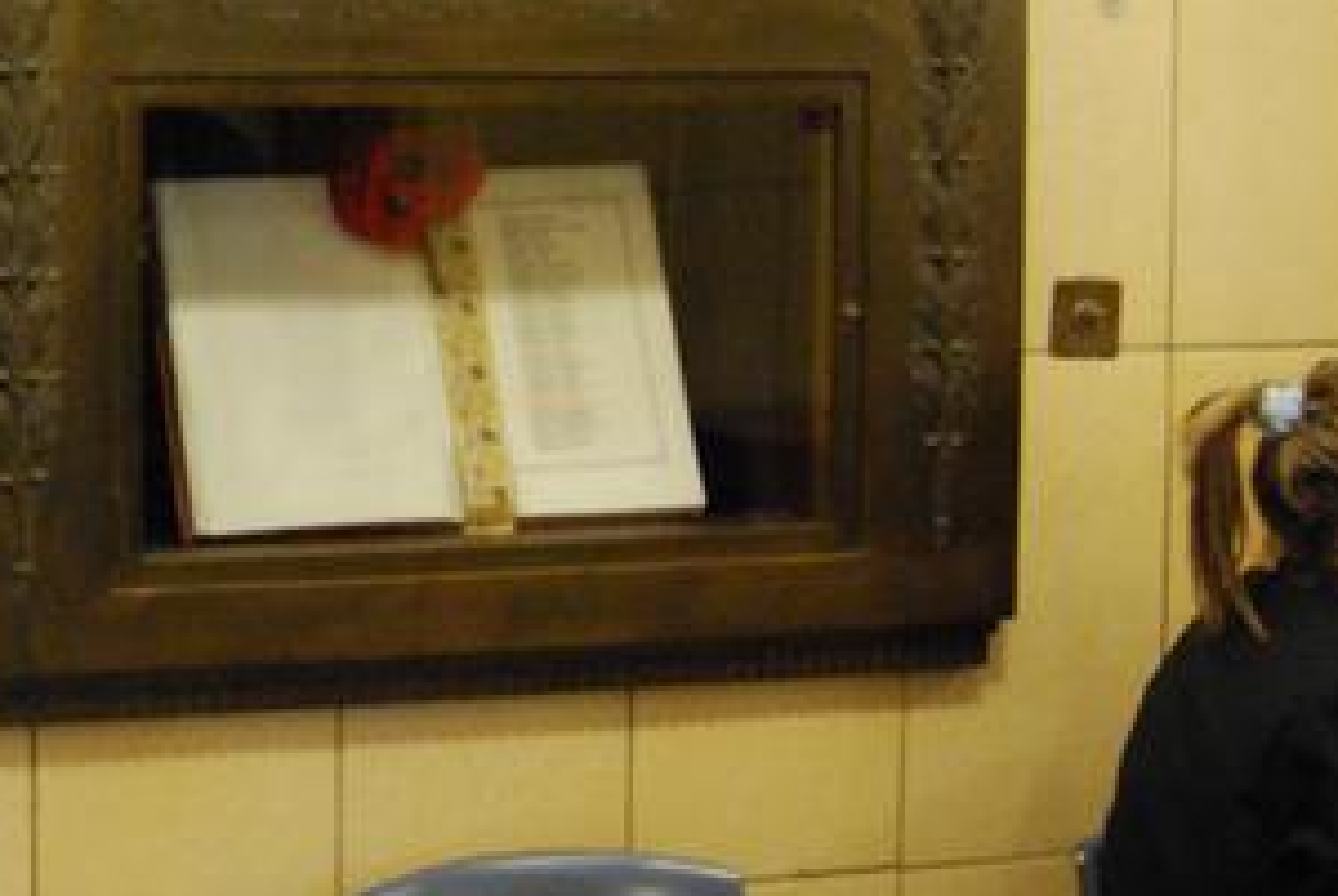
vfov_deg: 18.9
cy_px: 250
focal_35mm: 72
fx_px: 2680
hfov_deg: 26.9
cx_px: 85
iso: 1600
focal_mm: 18
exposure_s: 1/20
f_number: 3.5
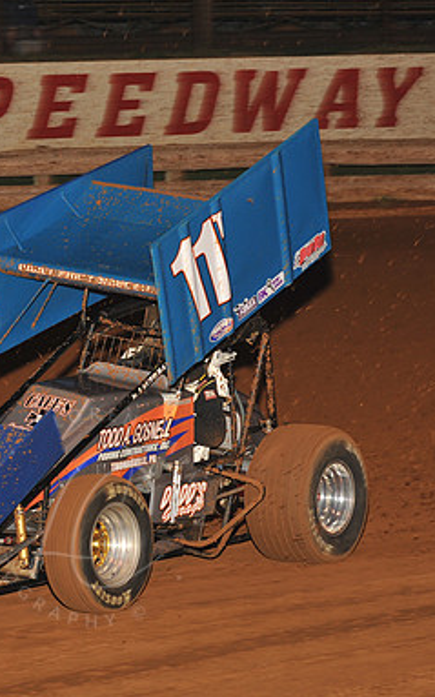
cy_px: 349
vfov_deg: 12.9
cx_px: 95
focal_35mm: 162
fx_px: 3076
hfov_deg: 8.1
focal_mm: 105
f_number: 6.3
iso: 800
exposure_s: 1/250
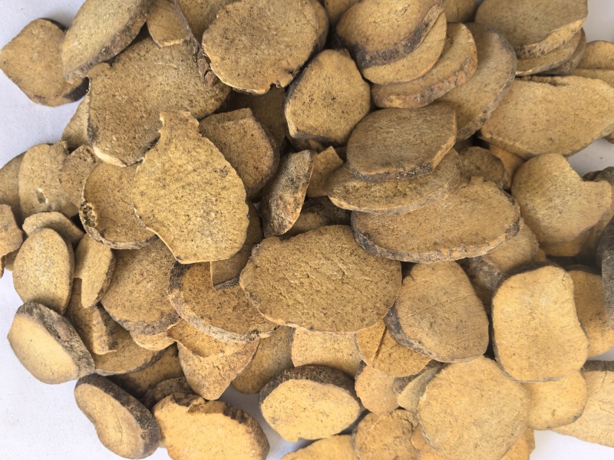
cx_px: 307
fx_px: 479
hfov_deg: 65.3
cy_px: 230
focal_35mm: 27
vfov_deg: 51.4
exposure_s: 1/50
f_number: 2
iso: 160
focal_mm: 5.75
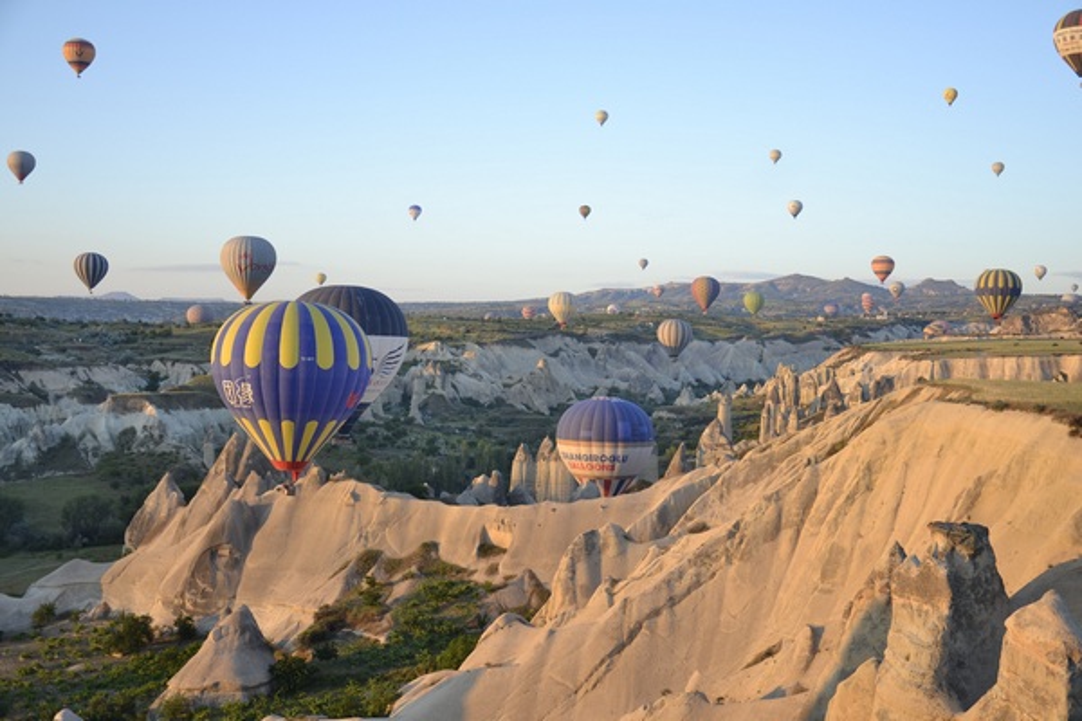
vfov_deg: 31.9
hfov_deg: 46.4
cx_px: 541
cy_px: 360
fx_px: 1262
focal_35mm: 42
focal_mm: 28
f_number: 4
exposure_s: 1/80
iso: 100
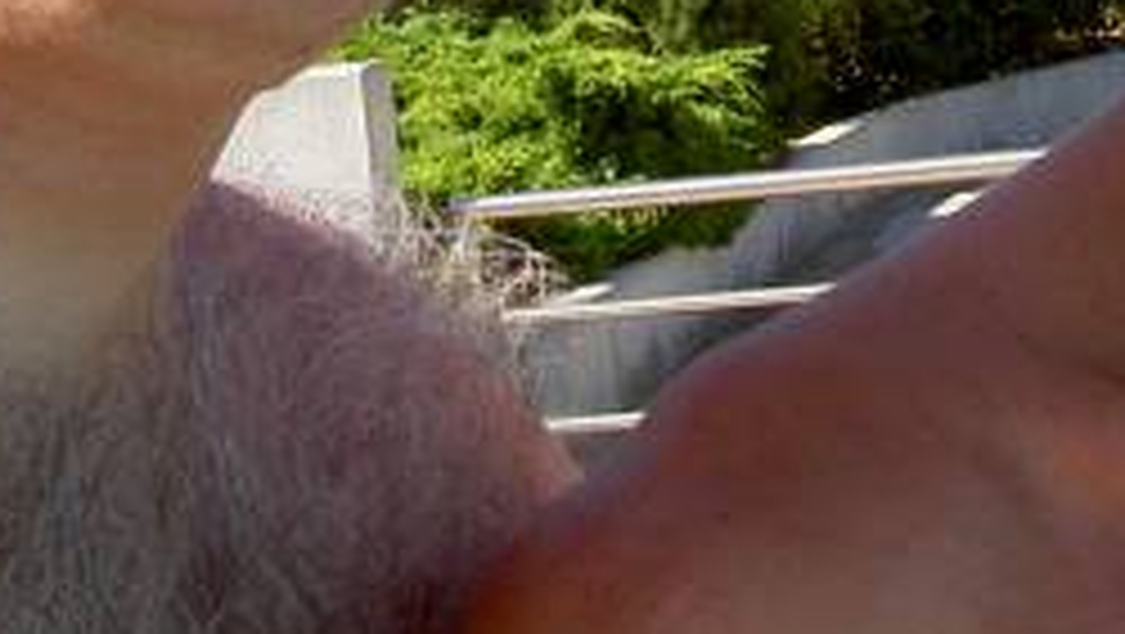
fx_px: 4060
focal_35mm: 136
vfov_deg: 8.7
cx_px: 945
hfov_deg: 15.6
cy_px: -405
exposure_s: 1/250
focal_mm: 8
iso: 100
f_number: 4.7
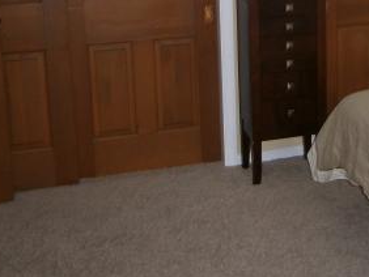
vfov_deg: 23.8
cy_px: -1
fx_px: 629
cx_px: 273
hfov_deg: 32.1
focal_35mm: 59
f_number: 2.8
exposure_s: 1/30
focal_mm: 4.7
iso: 125
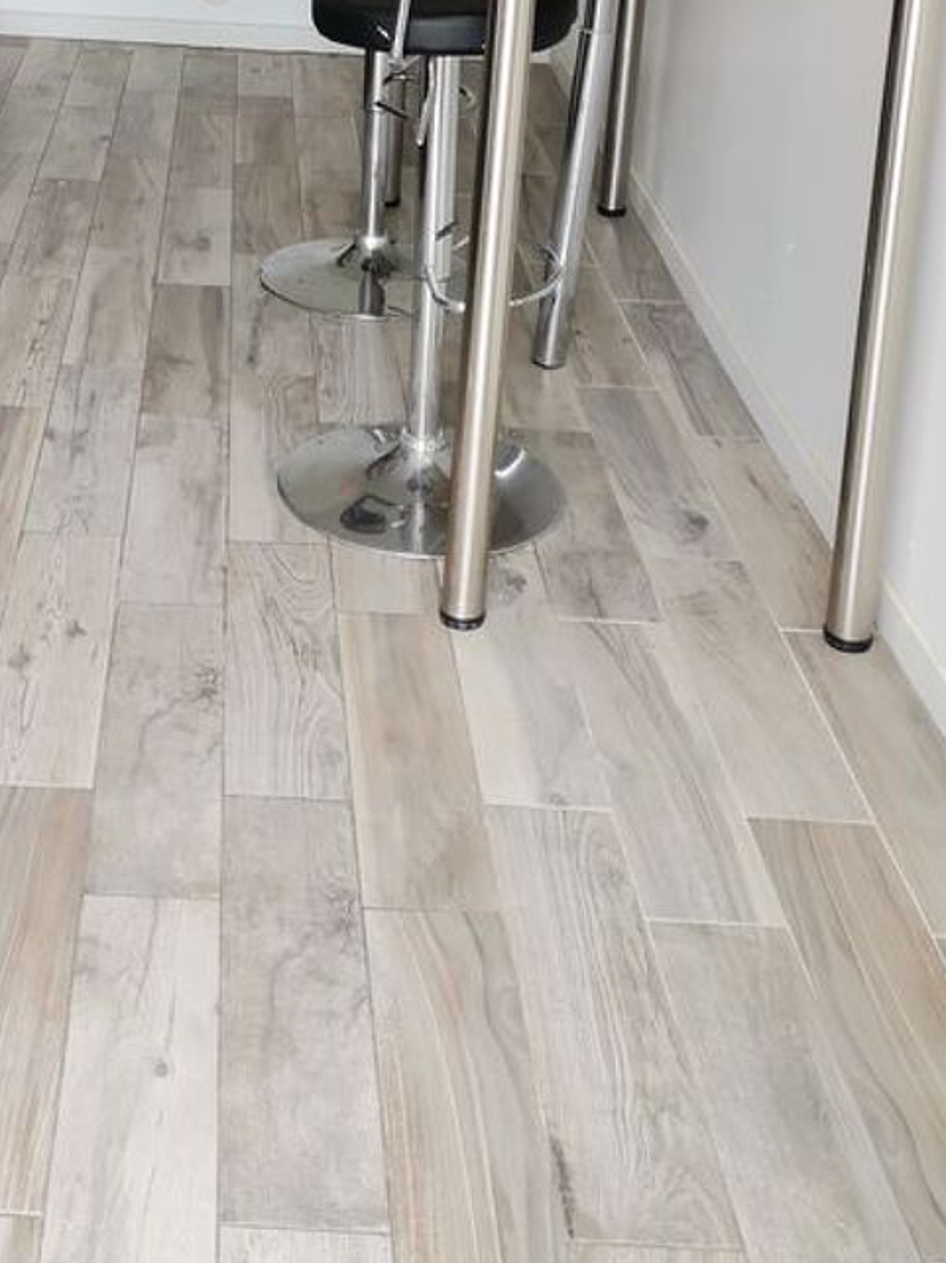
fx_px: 1969
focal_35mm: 54
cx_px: 191
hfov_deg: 26.5
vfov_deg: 33.0
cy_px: 44
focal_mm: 4.75
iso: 125
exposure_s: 1/100
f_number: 1.8
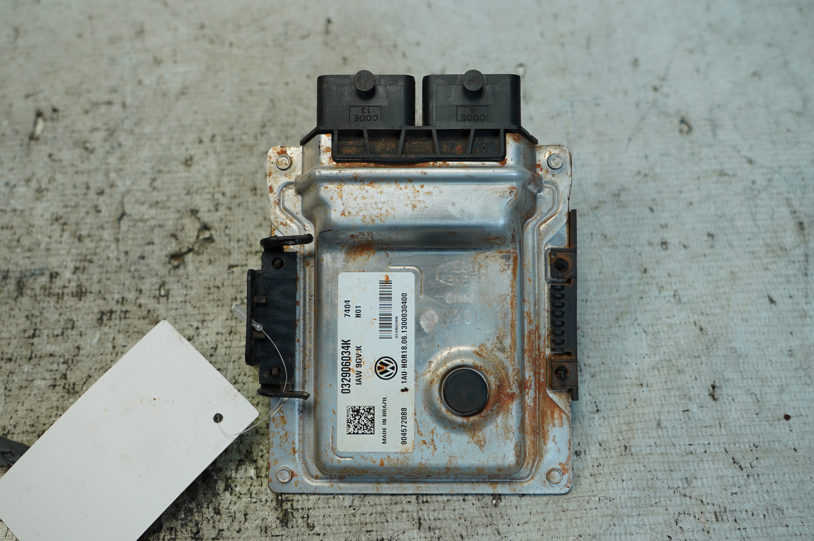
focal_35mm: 42
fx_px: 949
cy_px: 270
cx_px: 407
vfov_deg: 31.8
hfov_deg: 46.4
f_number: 4
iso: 125
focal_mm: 28
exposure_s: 1/60
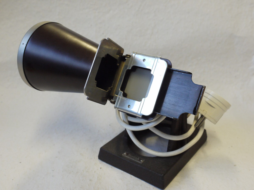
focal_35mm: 42
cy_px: 95
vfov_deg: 34.3
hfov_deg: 44.8
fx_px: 308
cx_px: 127
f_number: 5
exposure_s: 1/125
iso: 800
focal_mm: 21
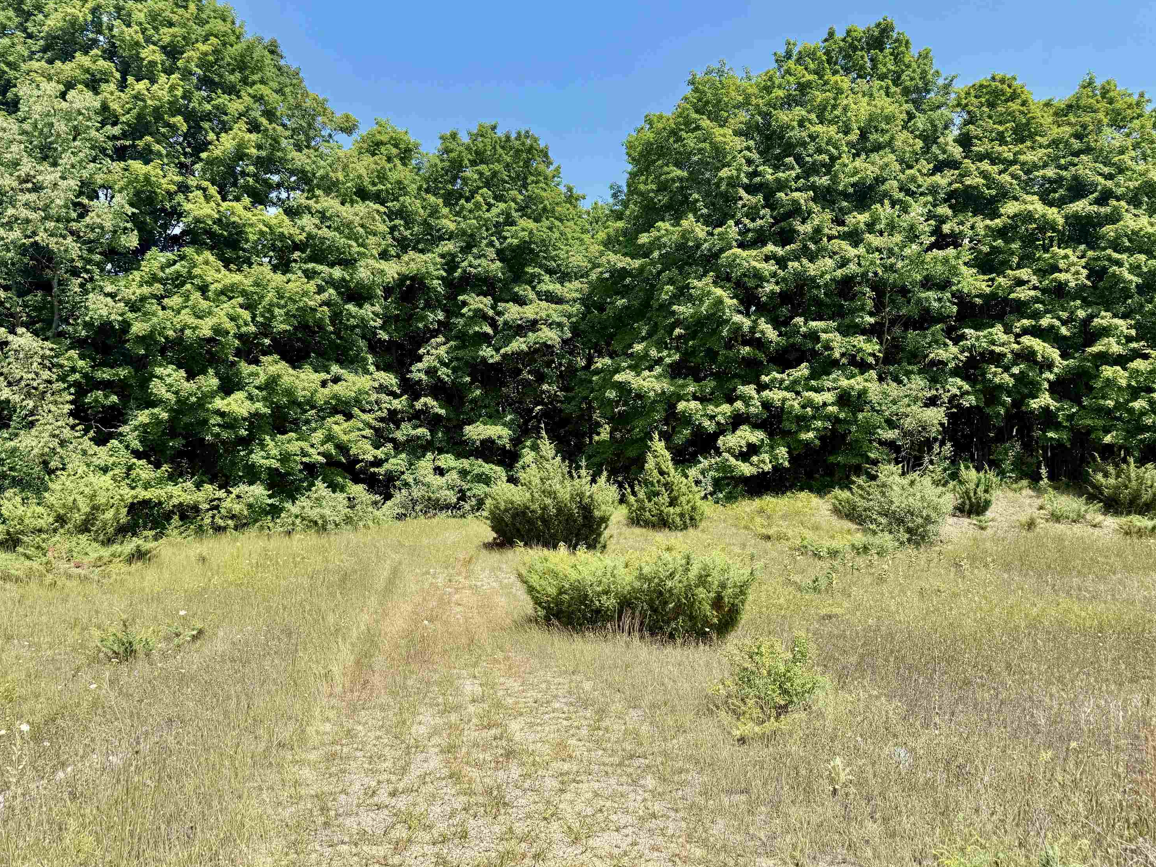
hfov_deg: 69.4
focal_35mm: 25
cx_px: 581
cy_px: 432
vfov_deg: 54.9
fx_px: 835
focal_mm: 6.76
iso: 80
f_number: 1.78
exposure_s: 1/2370
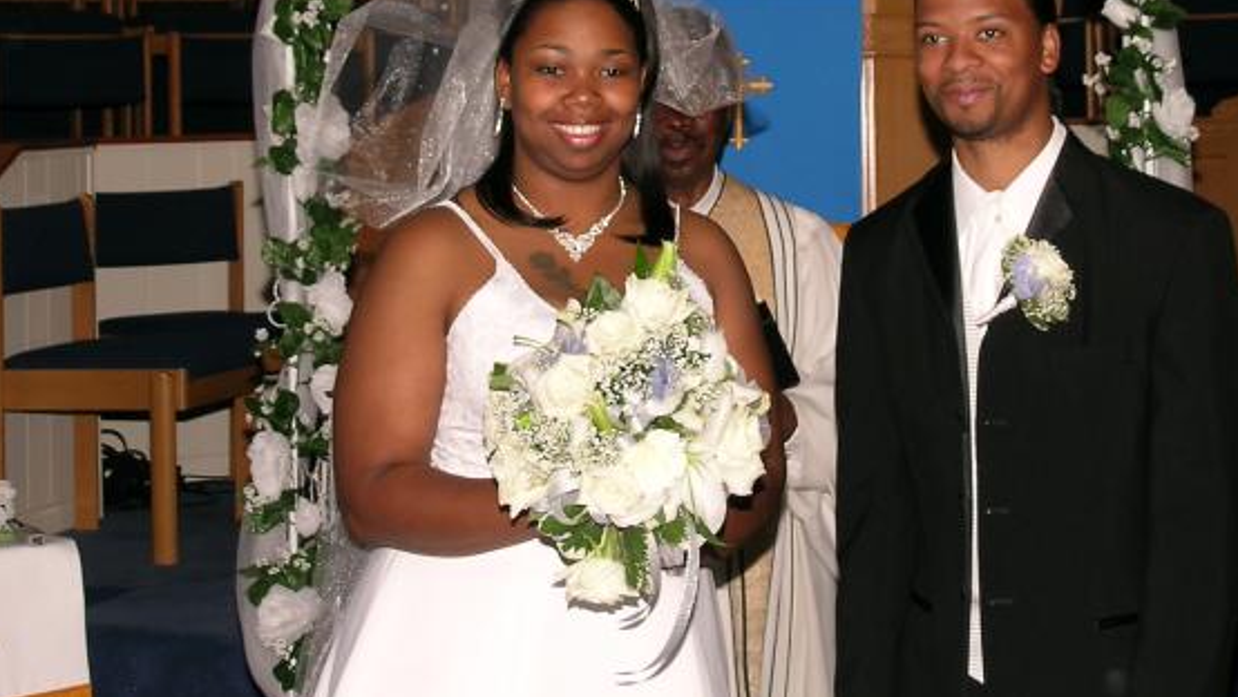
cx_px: 637
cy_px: 40
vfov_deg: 12.5
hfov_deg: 22.2
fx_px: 3152
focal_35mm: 96
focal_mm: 12.6
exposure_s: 1/121
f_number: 4.2
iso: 50
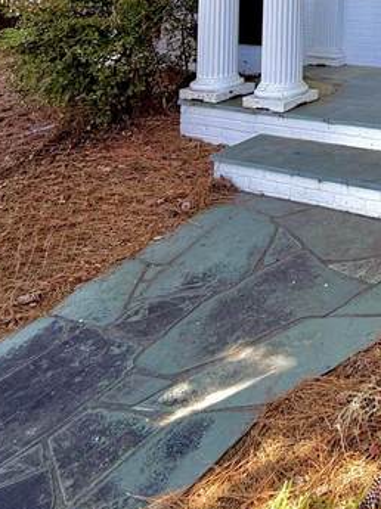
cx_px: 512
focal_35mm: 39
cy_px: -83
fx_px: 573
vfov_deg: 37.7
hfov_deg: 28.9
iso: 40
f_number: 2.2
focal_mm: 2.22
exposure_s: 1/188
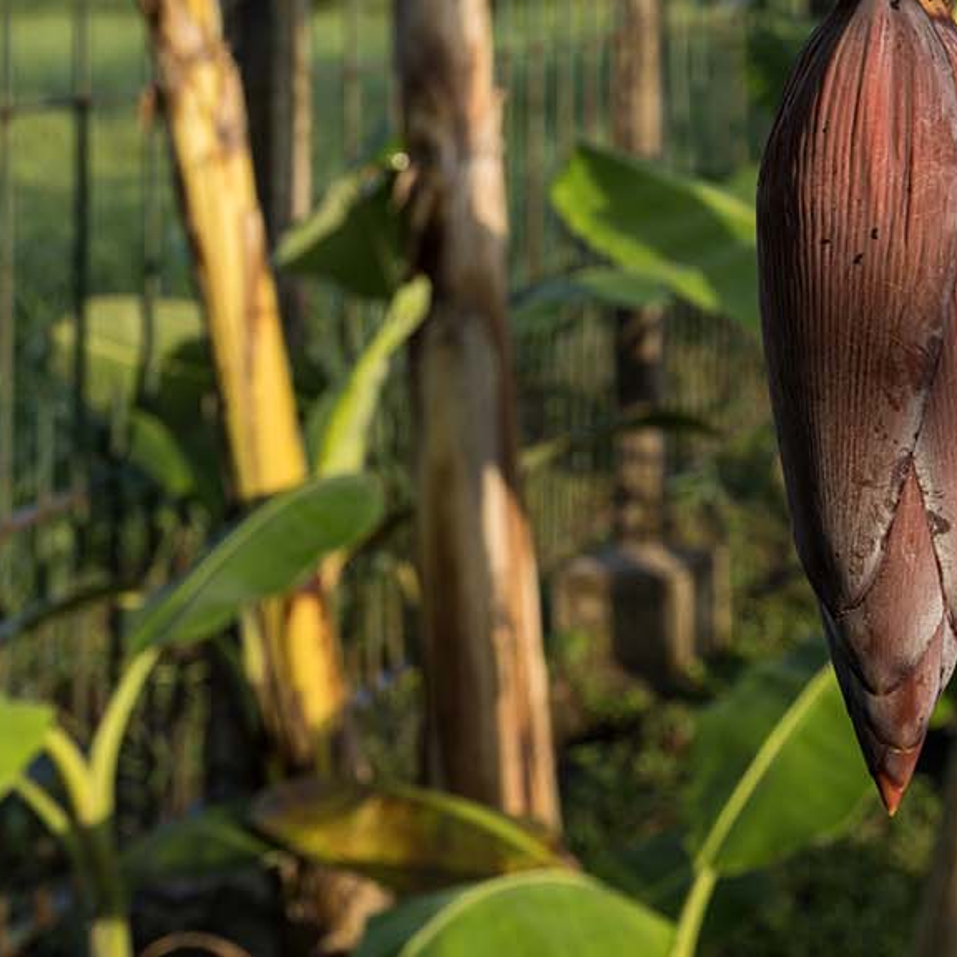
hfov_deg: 20.2
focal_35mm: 85
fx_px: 2659
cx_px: 729
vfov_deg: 19.3
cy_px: -186
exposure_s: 1/250
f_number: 5.6
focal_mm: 40
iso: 110
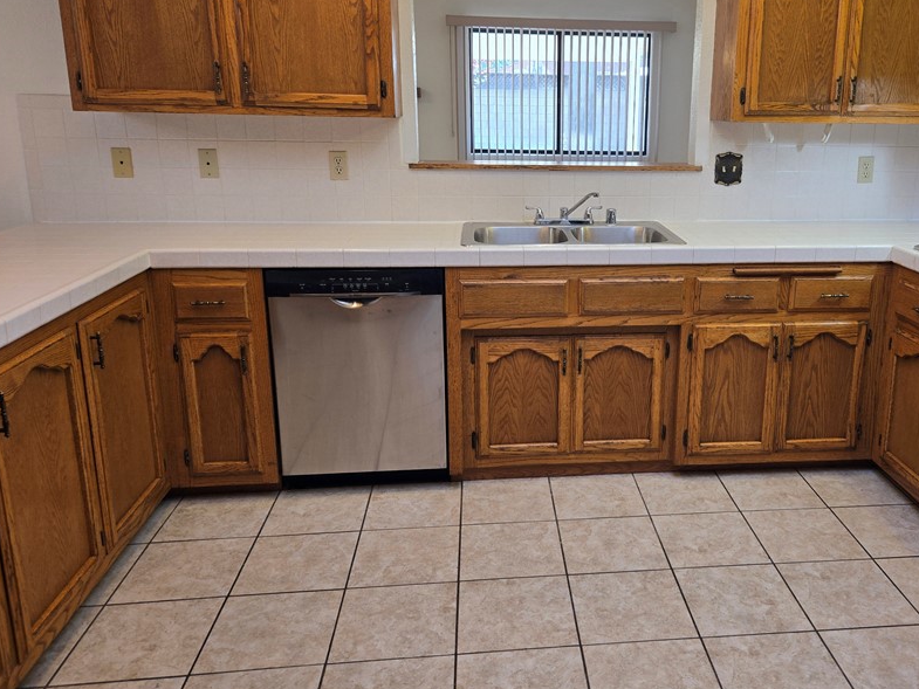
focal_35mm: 30
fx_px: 797
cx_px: 587
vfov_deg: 46.7
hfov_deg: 59.0
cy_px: 302
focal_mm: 5.4
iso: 100
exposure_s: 1/120
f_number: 1.8
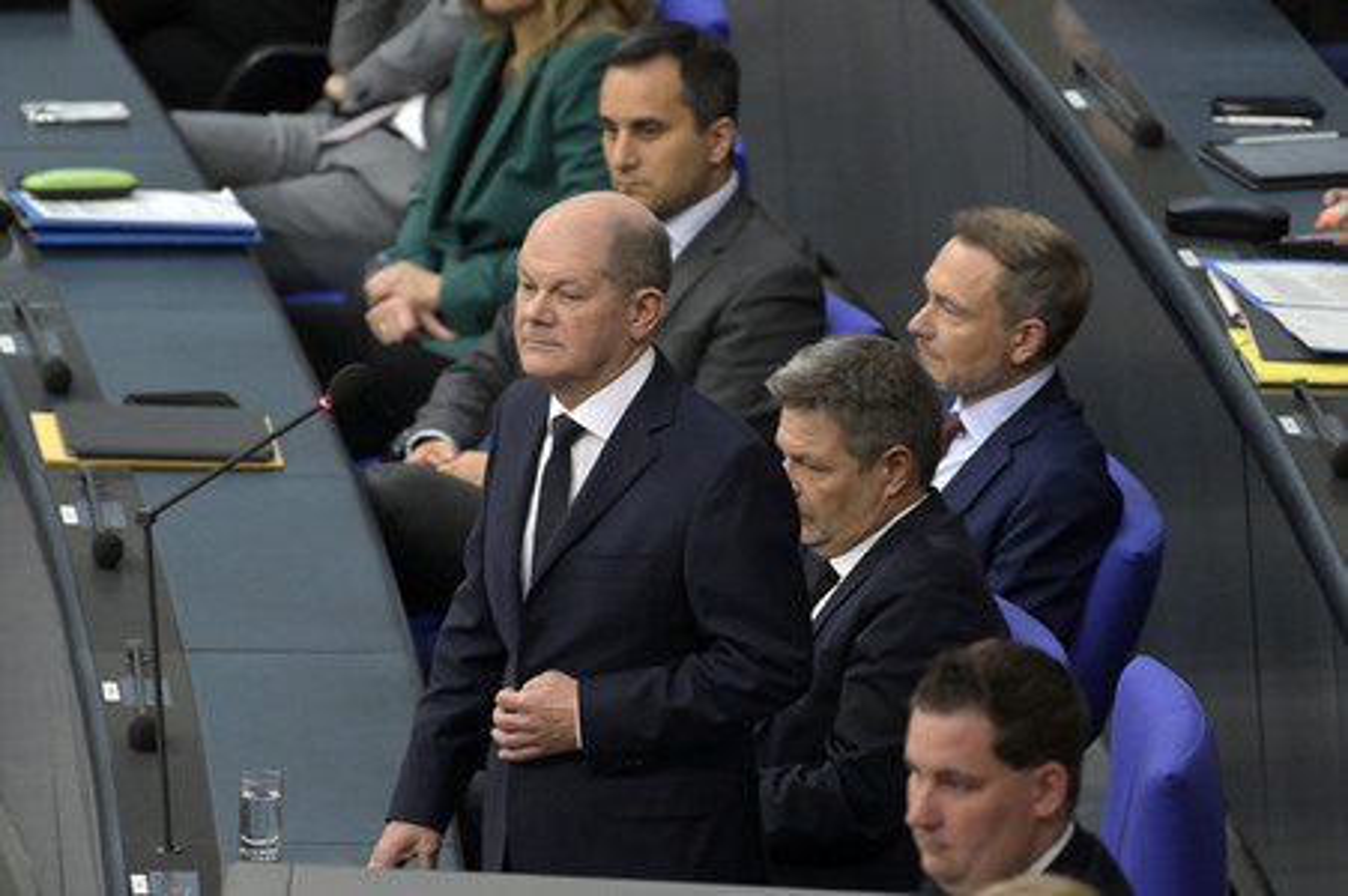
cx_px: 674
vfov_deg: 2.7
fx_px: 18708
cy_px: 448
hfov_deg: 4.1
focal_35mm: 500
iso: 10000
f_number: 5.6
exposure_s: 1/320
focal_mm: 500
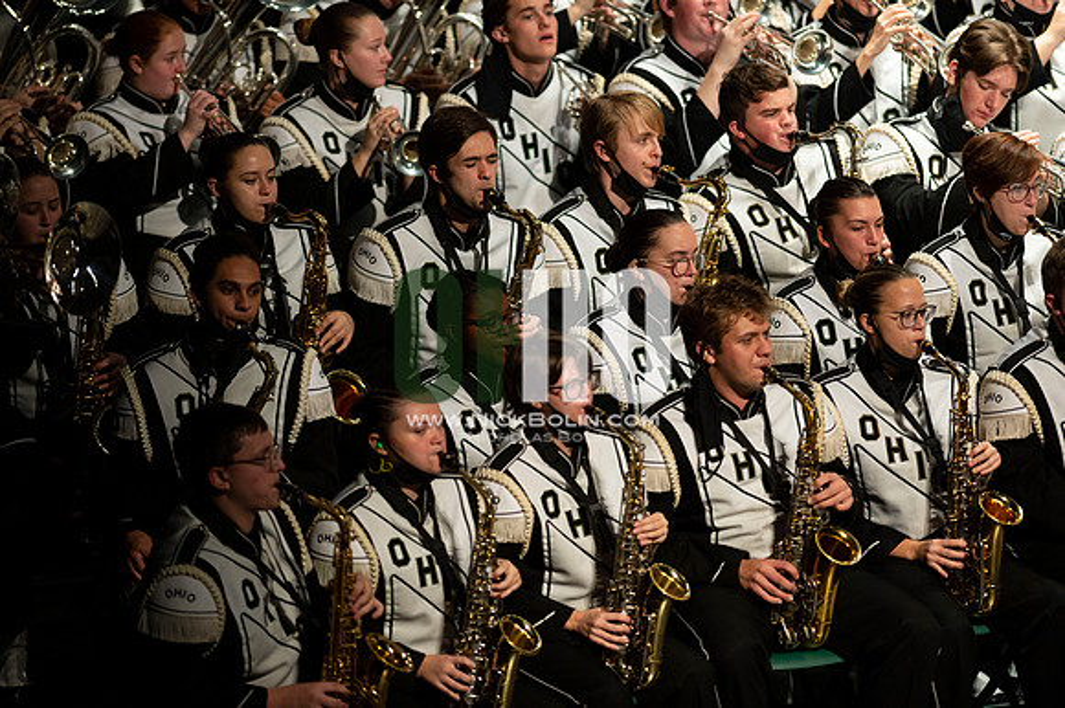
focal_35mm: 300
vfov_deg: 4.6
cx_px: 532
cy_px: 354
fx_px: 8870
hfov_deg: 6.9
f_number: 2.8
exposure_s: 1/500
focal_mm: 300
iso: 3200
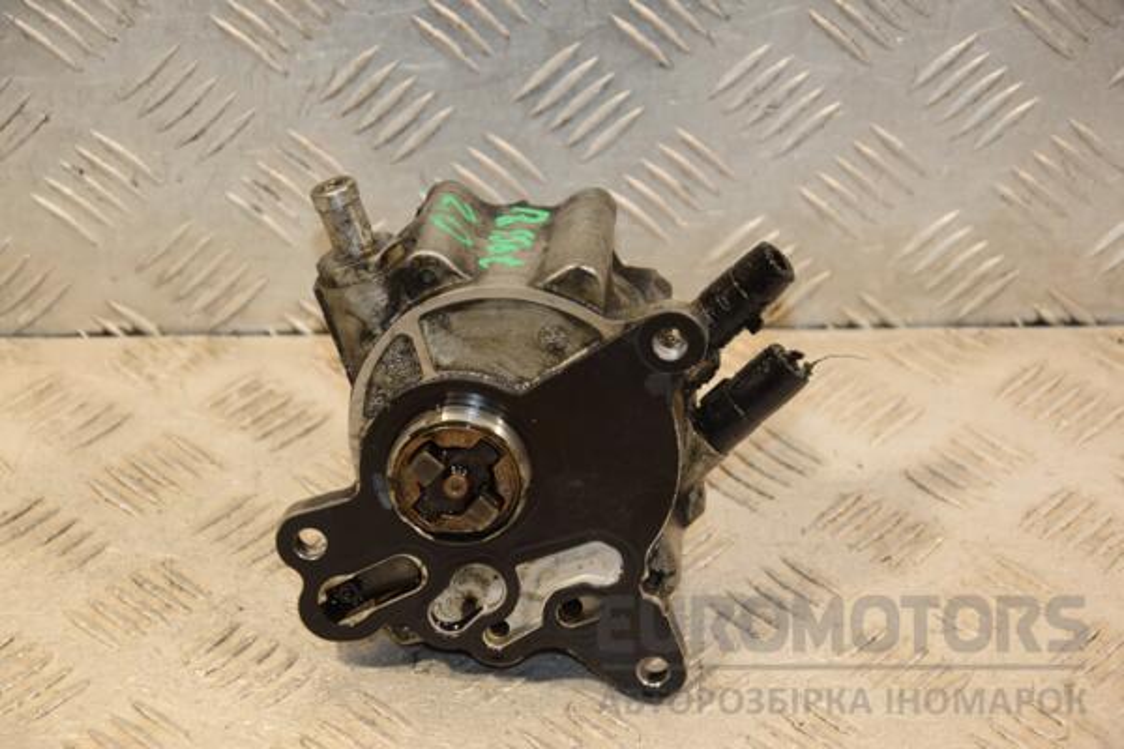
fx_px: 3278
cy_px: 374
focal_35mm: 105
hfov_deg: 19.5
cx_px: 562
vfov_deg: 13.0
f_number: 5.3
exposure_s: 1/160
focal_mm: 70
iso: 800
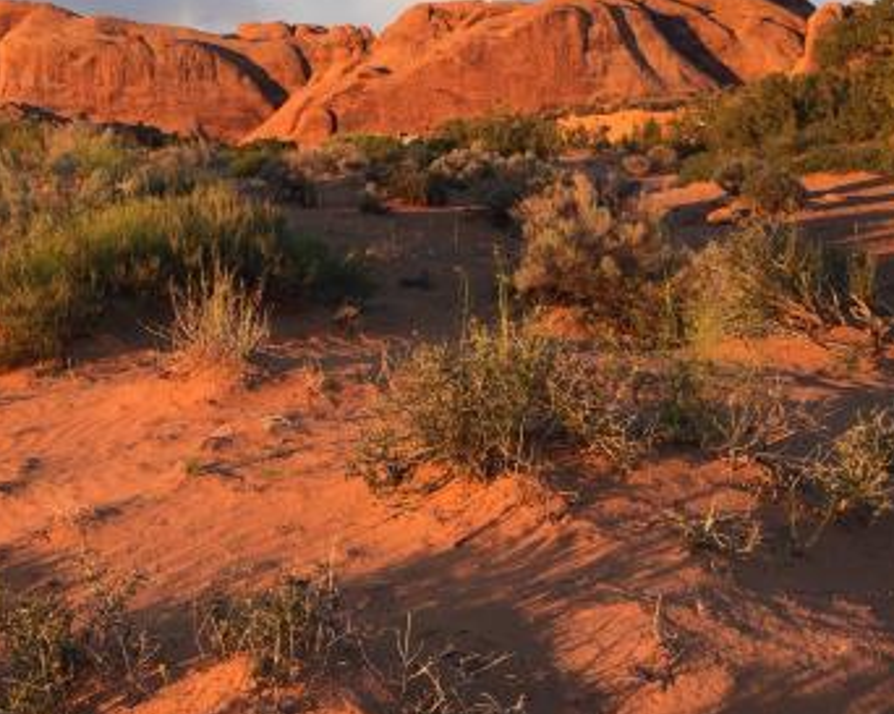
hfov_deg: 34.9
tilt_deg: -4.0
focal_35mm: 53
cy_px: 358
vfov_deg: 28.6
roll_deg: +0.4
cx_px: 261
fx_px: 1401
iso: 40
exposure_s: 1/120
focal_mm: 4.15
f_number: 2.2
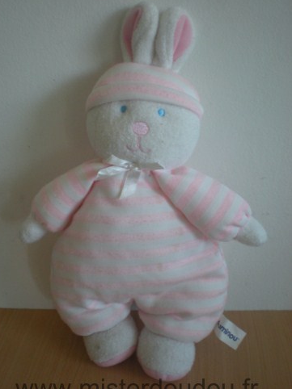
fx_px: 462
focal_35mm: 41
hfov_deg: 35.1
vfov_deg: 45.8
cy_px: 194
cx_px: 136
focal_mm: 6.3
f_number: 3.1
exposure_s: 1/37.3
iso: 200
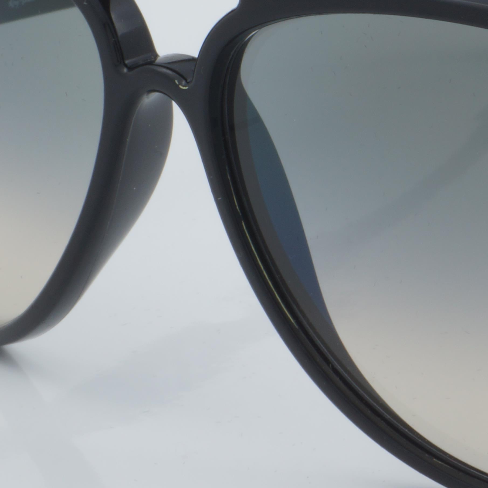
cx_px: 606
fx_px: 3037
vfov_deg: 9.2
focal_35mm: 190
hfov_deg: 9.1
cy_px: 162
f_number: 32
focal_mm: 45
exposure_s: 1/4
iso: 100
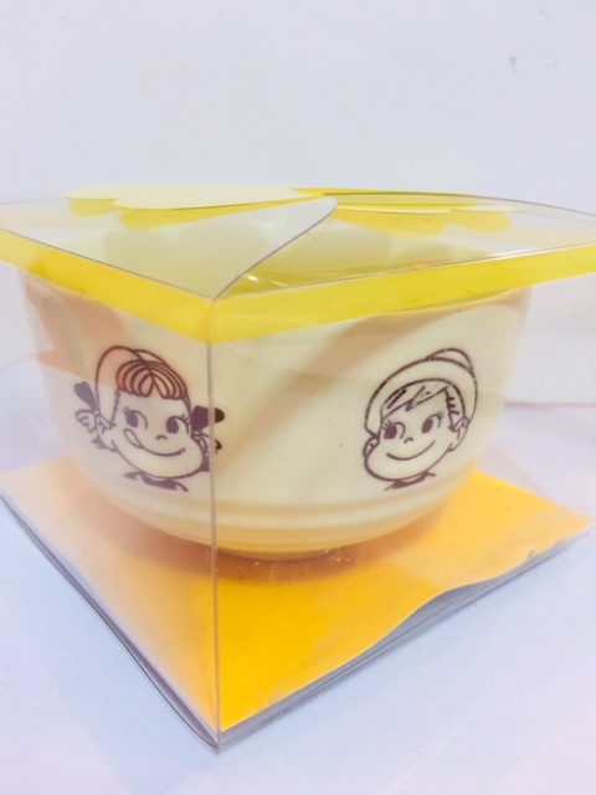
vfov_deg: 61.7
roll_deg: -2.0
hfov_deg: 48.2
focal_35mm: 29
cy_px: 398
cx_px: 298
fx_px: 666
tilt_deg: -19.6
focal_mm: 4.15
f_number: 2.2
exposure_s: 1/33
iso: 125
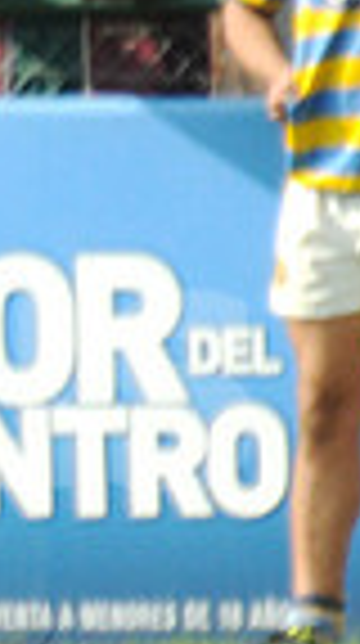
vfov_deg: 1.1
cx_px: -864
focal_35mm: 1913
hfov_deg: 0.6
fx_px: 32599
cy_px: 340
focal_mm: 300
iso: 400
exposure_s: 1/1000
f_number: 5.6
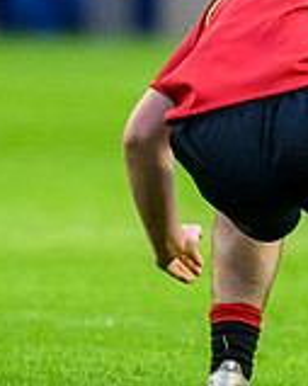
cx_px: 661
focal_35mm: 2862
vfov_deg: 0.7
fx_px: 32642
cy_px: -25
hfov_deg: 0.5
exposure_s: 1/1250
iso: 8000
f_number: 4
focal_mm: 560
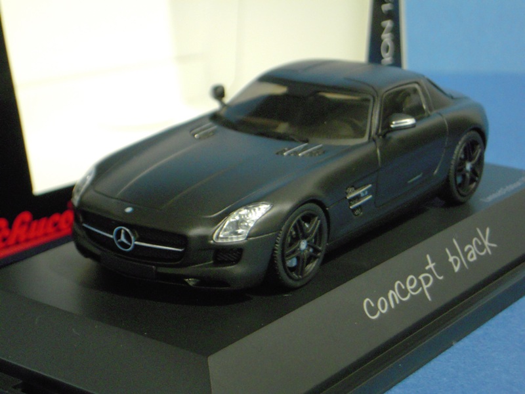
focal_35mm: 90
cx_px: 262
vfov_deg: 16.4
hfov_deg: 21.8
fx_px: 1365
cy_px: 197
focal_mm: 16.1
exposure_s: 1/8
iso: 800
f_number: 5
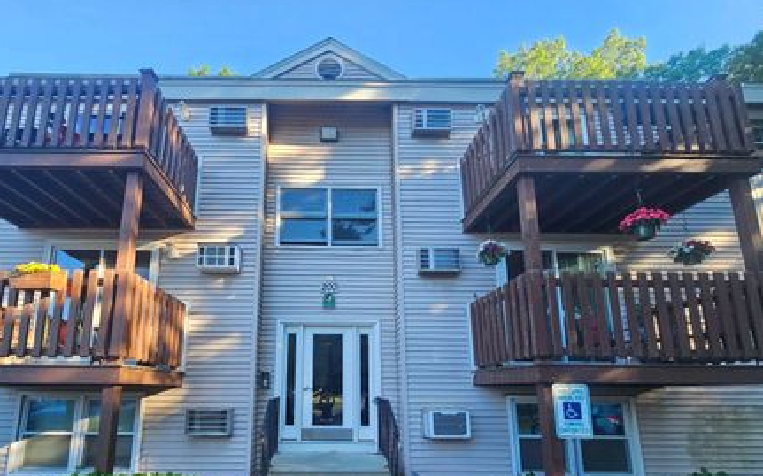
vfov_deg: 68.9
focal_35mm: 16
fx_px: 333
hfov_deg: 97.1
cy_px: 323
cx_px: 324
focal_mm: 2.2
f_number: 2.2
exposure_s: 1/192
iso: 50
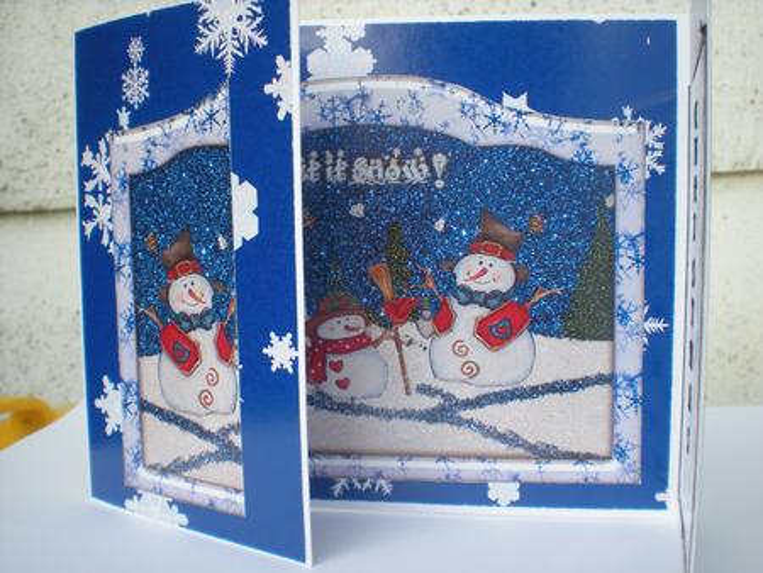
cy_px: 286
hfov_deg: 49.0
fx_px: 838
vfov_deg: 37.8
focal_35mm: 38
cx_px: 382
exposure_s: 1/210
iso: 64
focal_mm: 6.3
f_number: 4.6
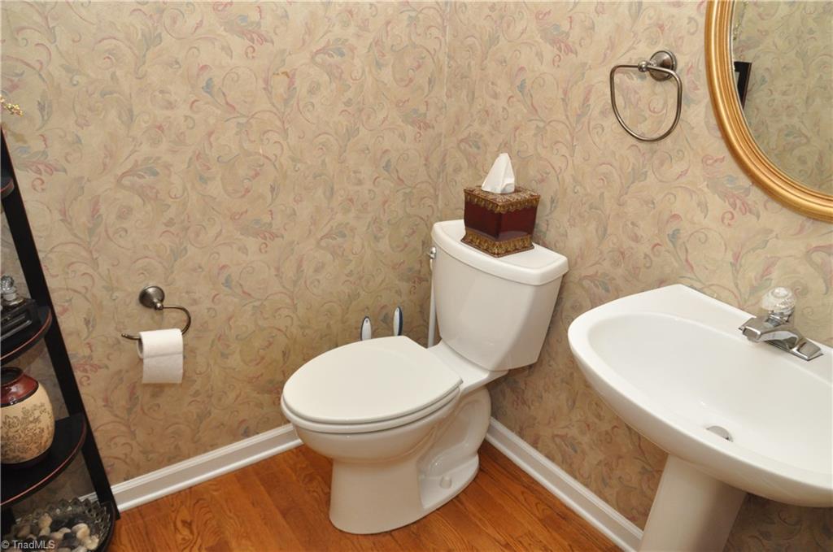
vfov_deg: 30.7
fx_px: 1005
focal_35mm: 44
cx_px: 416
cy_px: 276
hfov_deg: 45.0
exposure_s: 1/60
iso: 1250
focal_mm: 29
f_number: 6.3
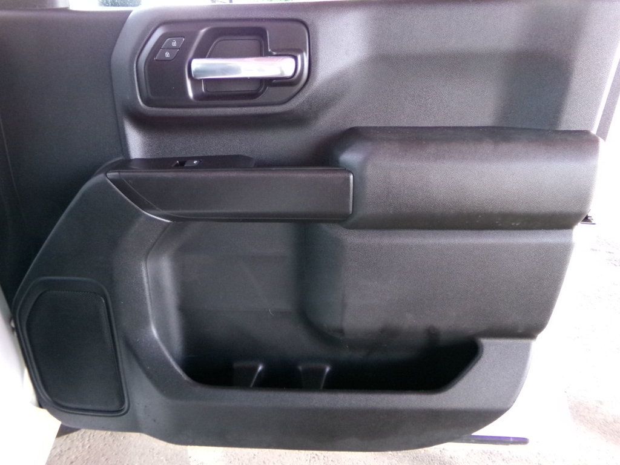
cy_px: 232
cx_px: 310
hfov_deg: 71.6
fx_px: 430
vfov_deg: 56.8
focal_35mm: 24
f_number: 3.7
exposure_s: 1/60
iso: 800
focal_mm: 4.3
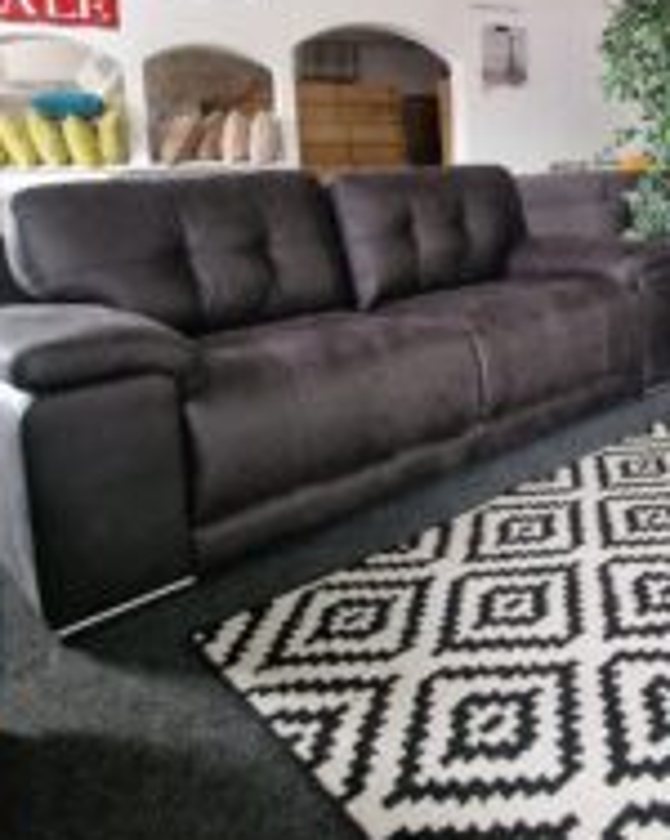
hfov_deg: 46.6
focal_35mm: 27
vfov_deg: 61.0
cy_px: 223
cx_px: 630
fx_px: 670
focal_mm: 2.2
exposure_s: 1/33
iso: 320
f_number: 2.2
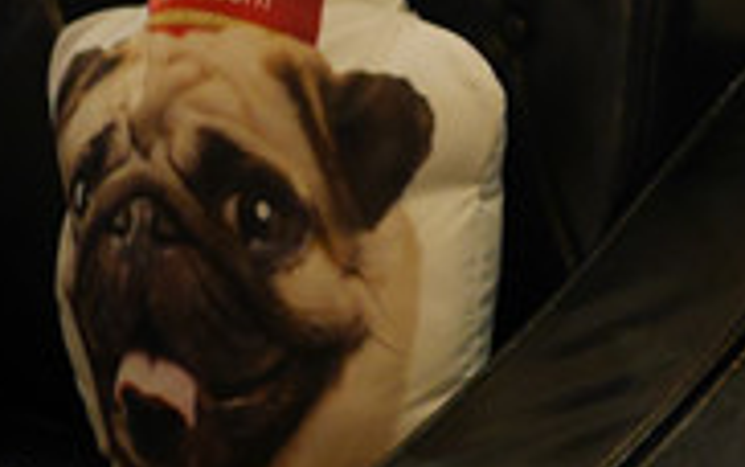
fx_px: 3190
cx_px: 1257
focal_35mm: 157
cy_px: -301
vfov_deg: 8.1
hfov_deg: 12.4
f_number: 1.7
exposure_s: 1/60
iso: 800
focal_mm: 15
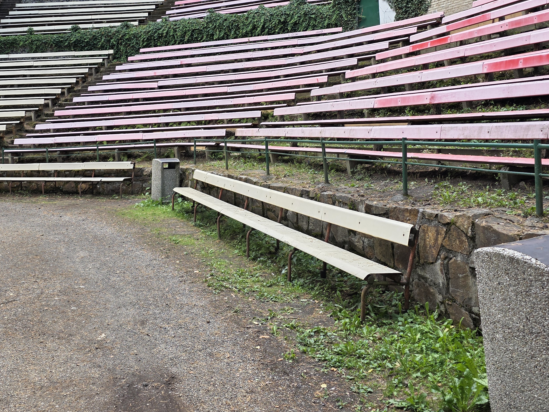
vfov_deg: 37.8
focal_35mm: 37
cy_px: 110
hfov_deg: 50.0
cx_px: 237
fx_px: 587
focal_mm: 6.3
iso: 40
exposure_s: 1/180
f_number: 1.7
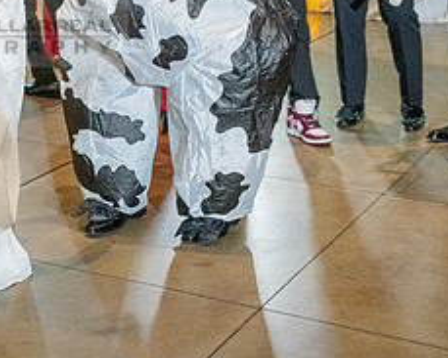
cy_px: 21
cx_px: -37
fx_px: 1166
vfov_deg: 17.1
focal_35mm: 88
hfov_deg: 20.8
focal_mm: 37
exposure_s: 1/200
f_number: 4
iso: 3200
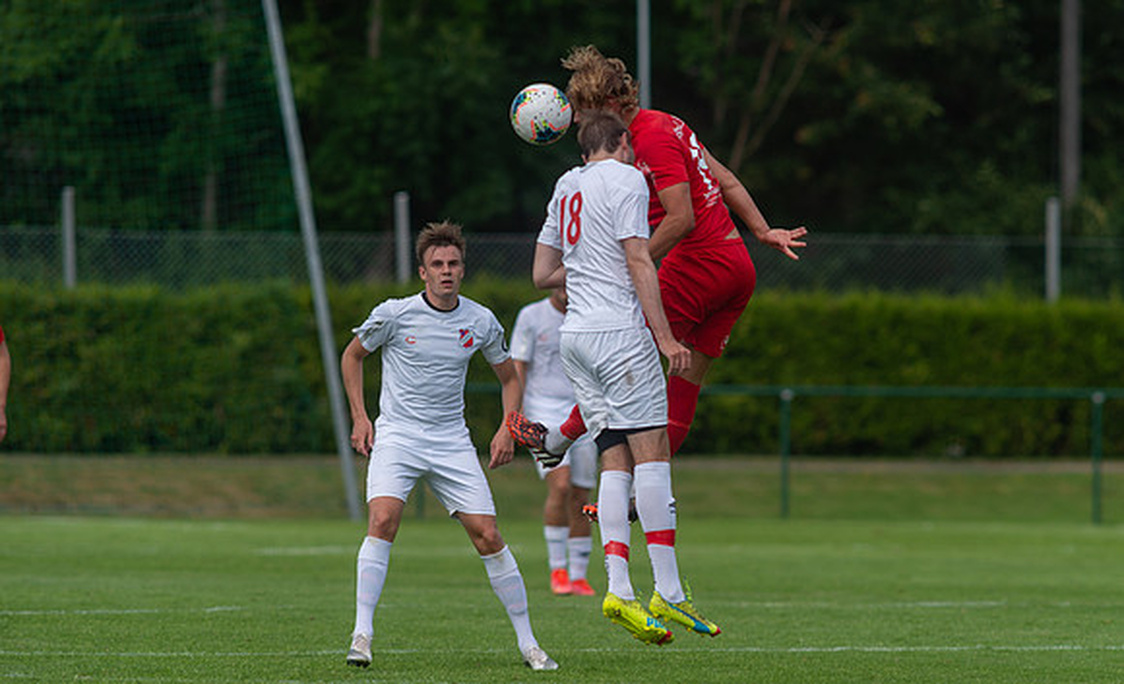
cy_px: 429
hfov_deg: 4.2
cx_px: 644
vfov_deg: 2.6
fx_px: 15226
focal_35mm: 501
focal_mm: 420
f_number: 4
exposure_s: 1/1250
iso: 140
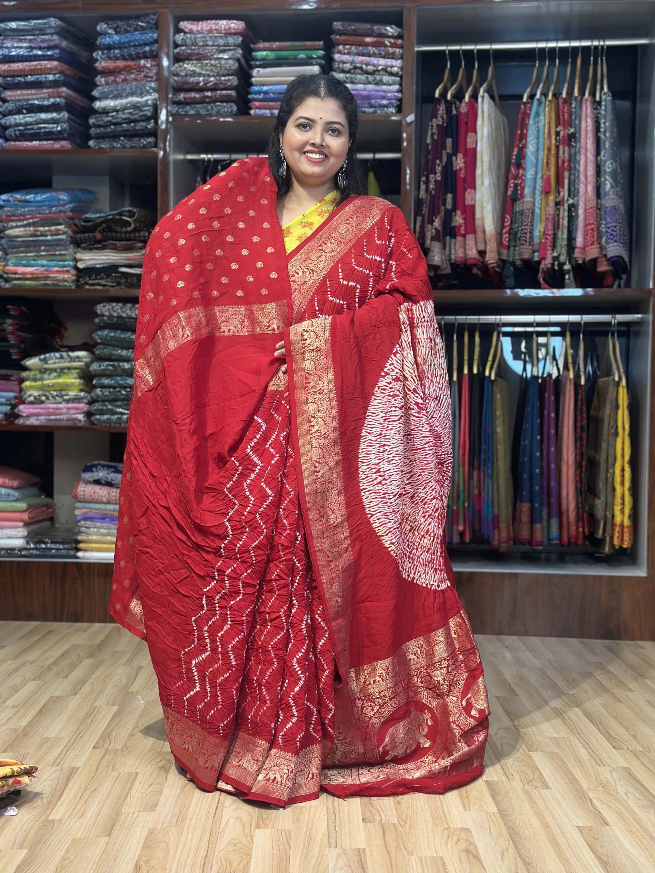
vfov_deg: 39.7
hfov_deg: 30.3
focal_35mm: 48
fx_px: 1211
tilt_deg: -1.0
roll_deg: -1.1
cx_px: 328
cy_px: 436
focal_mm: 6.86
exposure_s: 1/100
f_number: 1.78
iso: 80
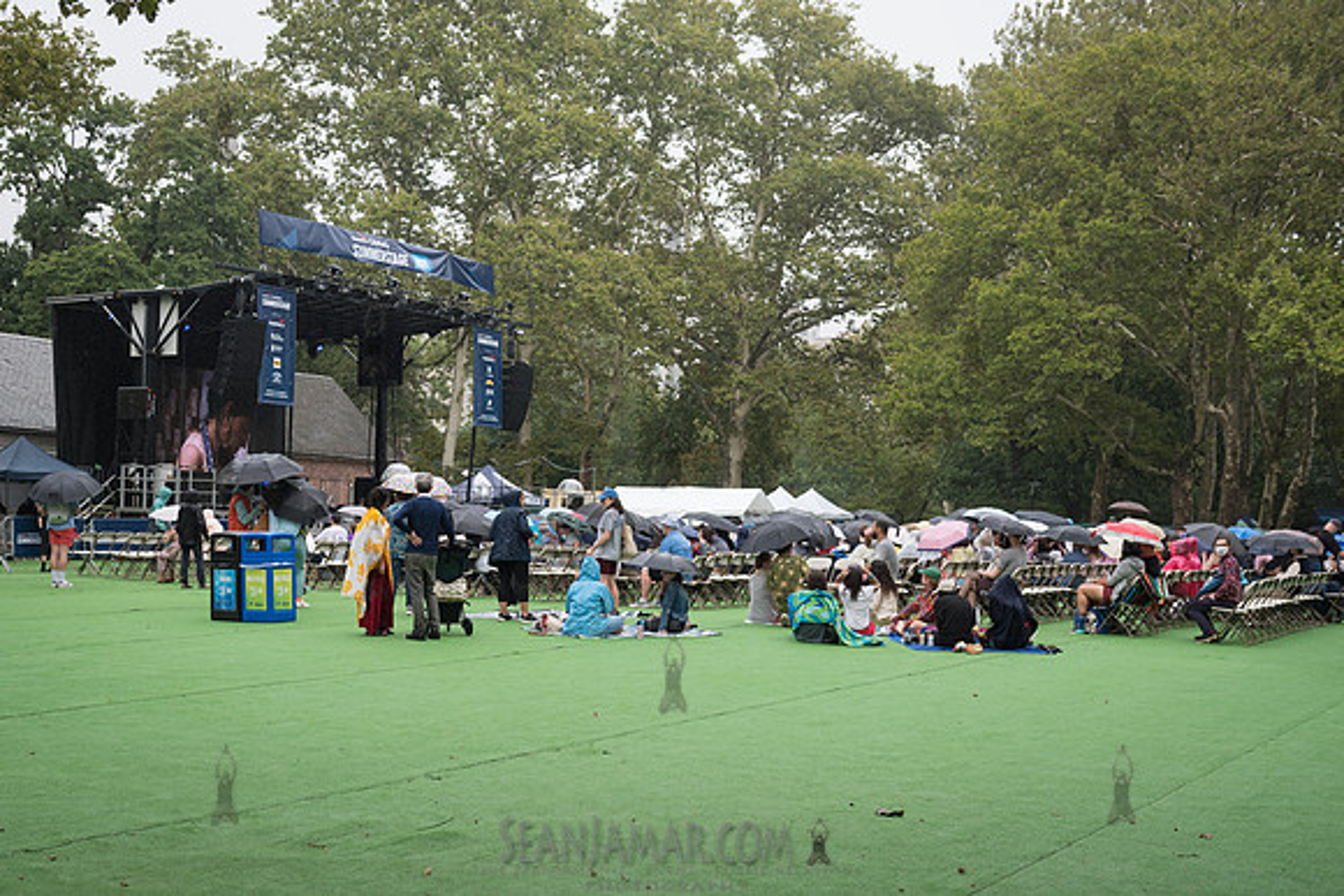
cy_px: 584
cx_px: 543
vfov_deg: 28.6
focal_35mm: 47
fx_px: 1751
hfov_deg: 41.8
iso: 320
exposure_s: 1/200
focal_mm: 36
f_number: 4
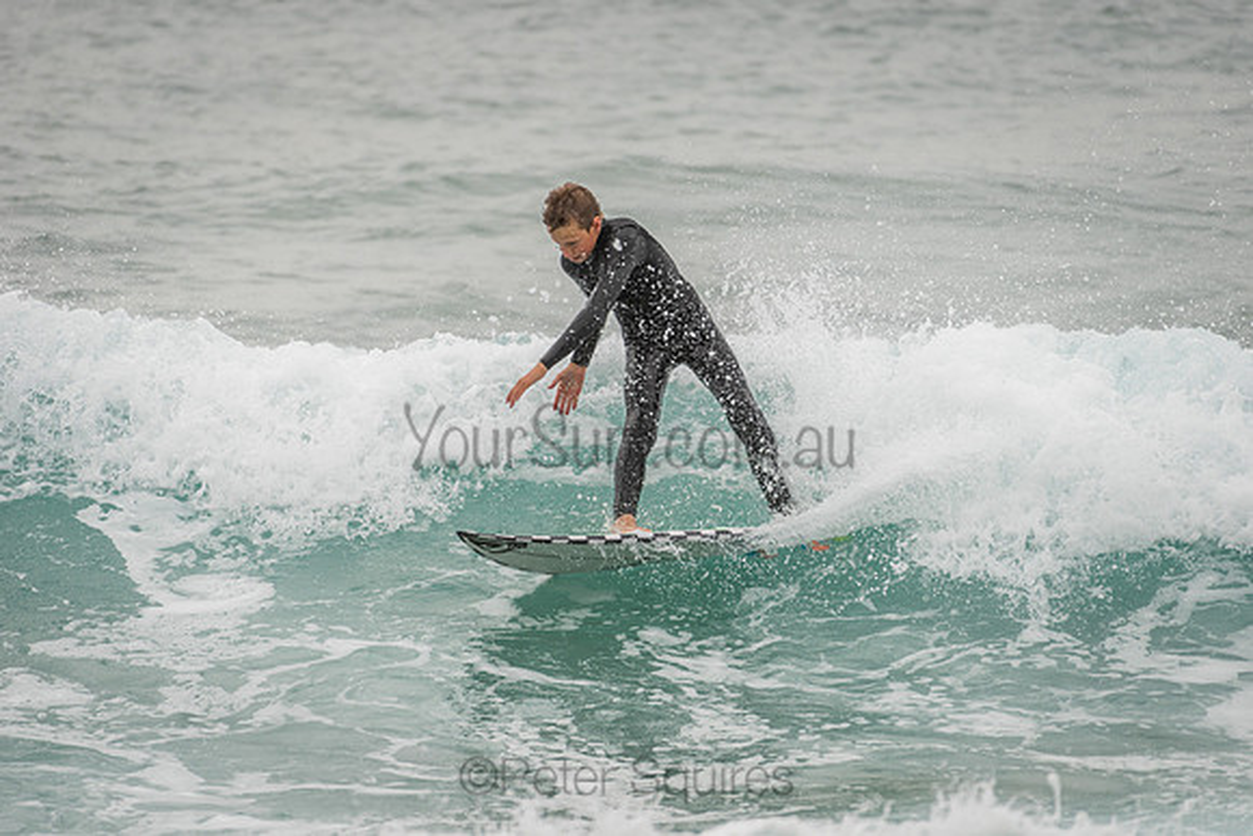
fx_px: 17406
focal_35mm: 500
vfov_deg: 2.8
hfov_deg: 4.1
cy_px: 418
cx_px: 626
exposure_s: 1/2000
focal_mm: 500
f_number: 5.6
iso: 280
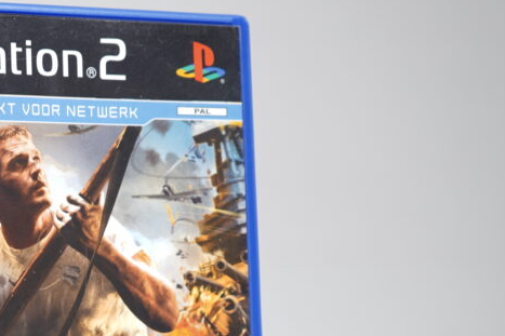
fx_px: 1262
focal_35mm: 90
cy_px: 308
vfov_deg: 15.0
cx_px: 28
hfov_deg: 22.0
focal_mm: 35
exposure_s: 1/2.5
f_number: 5
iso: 64
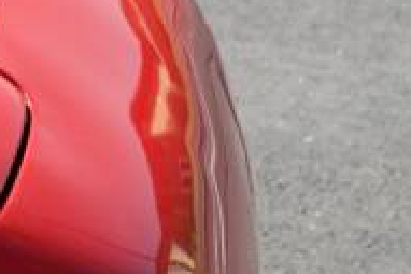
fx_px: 3761
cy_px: 312
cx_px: -544
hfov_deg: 6.0
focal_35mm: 330
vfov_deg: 4.2
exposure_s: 1/125
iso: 100
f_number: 4.5
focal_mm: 41
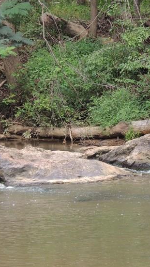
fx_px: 2220
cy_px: 153
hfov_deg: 3.9
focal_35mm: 314
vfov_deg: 6.9
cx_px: 71
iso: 160
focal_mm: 27.6
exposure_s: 1/125
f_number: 4.4
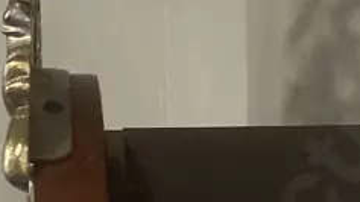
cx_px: 188
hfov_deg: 16.3
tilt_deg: +4.1
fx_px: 1259
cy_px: 363
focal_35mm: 132
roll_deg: +1.7
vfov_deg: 8.8
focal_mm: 3.99
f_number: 1.8
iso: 250
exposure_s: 1/60
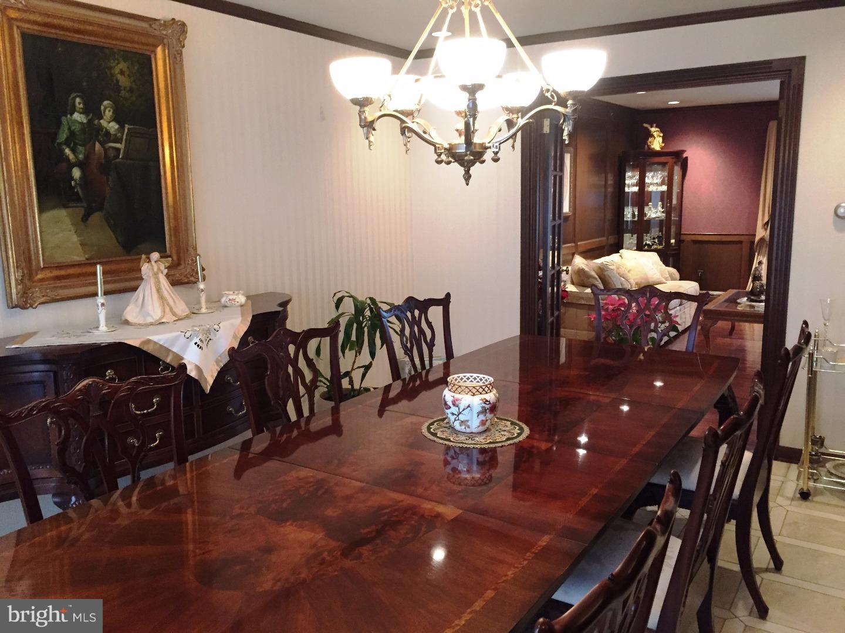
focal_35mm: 29
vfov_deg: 48.2
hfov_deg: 61.7
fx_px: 708
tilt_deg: -10.6
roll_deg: +0.6
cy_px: 316
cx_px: 422
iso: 200
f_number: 2.2
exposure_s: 1/30
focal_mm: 4.15
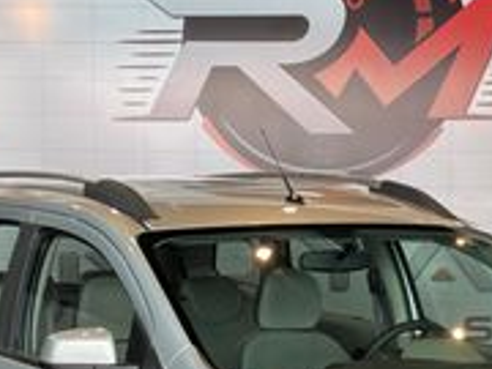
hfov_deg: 14.5
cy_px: 369
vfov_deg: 10.8
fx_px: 1933
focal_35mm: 136
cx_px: 312
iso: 25
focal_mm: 5.96
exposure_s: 1/120
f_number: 1.6
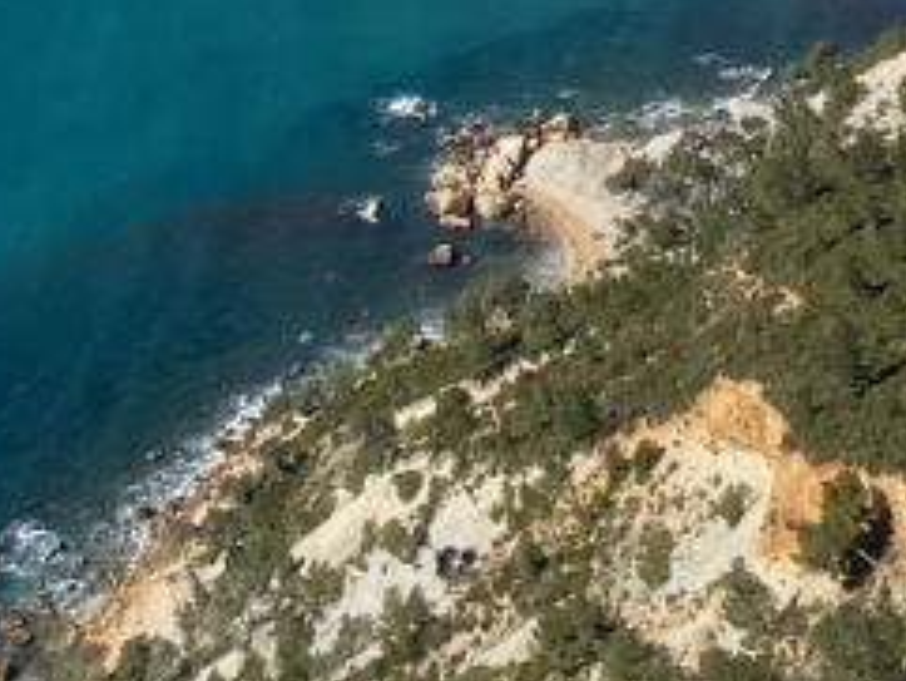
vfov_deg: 10.8
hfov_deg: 15.4
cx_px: 359
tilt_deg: -14.9
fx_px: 3352
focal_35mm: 128
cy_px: -551
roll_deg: +0.4
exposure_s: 1/1866
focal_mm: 4.25
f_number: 1.8
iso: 32
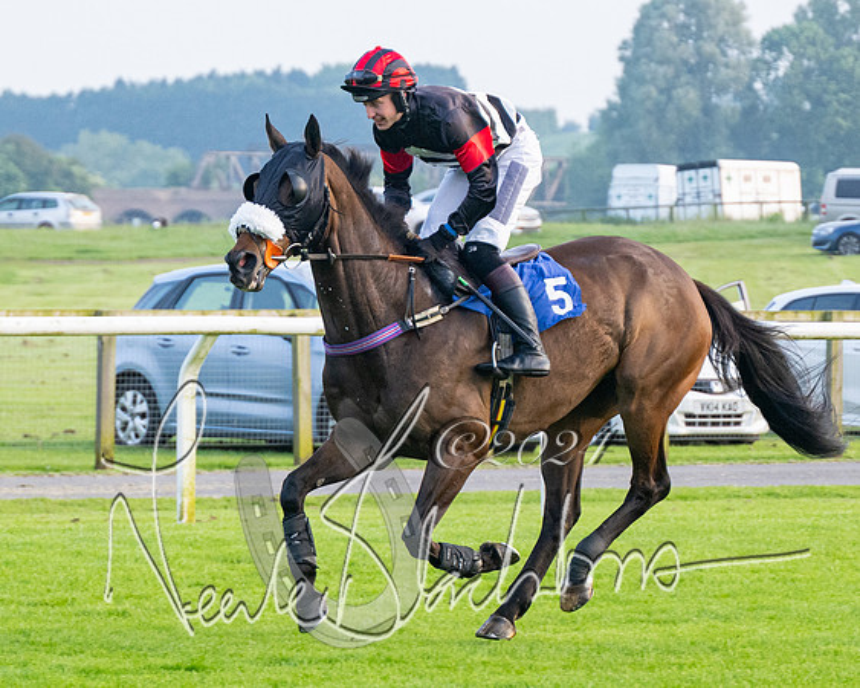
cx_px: 456
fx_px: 6898
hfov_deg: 7.1
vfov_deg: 5.7
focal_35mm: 271
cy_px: 267
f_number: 4
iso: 400
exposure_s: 1/800
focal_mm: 101
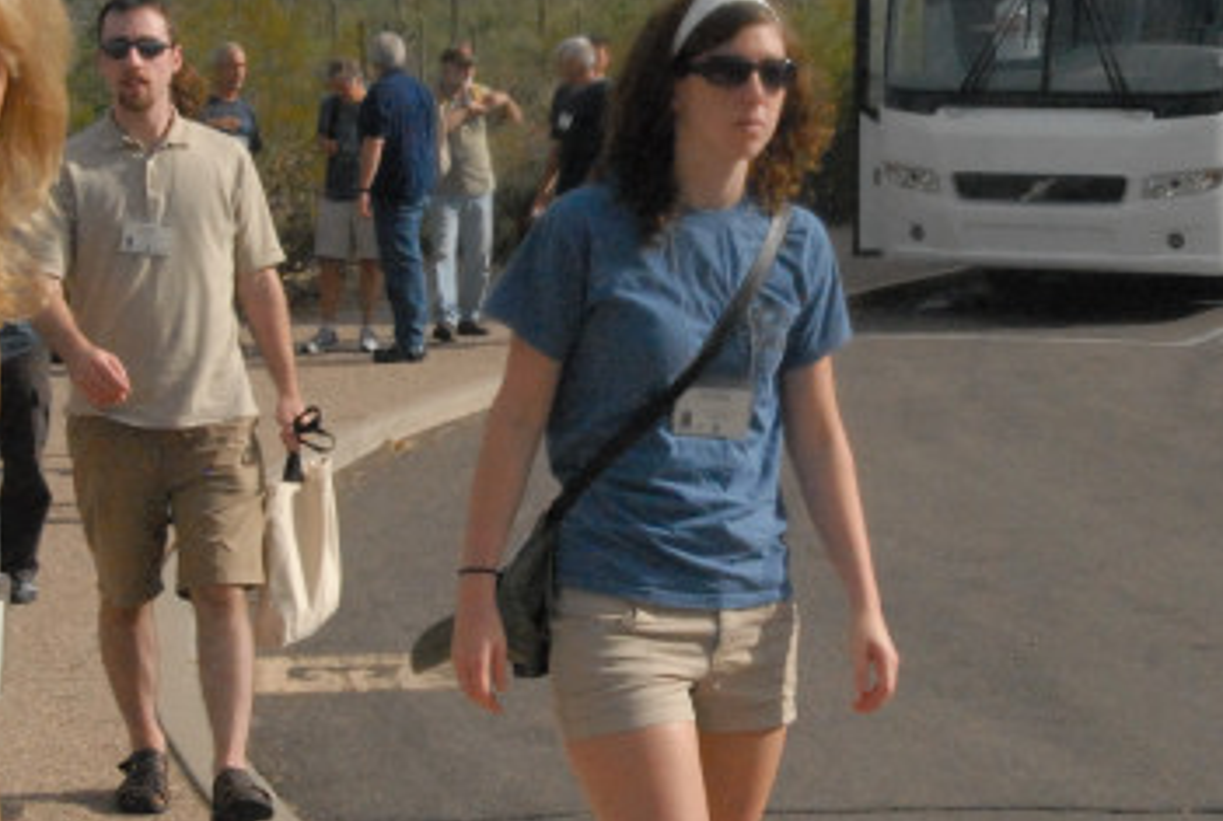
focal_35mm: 96
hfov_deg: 21.2
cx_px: 730
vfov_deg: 14.3
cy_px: 260
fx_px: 3268
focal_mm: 28
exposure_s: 1/1500
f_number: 20
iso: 1600
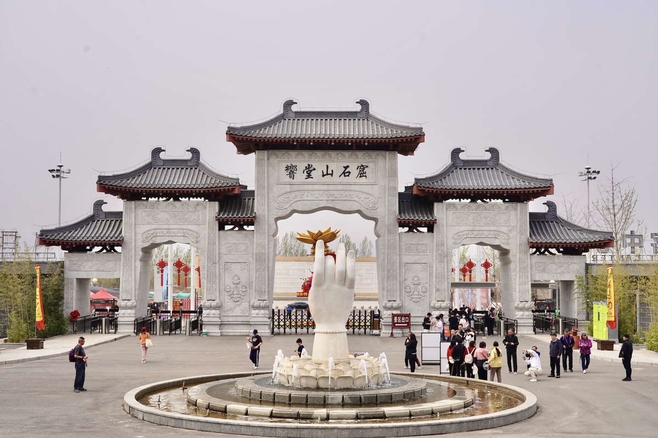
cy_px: 219
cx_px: 329
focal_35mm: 46
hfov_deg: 42.7
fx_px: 841
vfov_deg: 29.2
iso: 50
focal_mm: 46
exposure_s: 1/125
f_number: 9
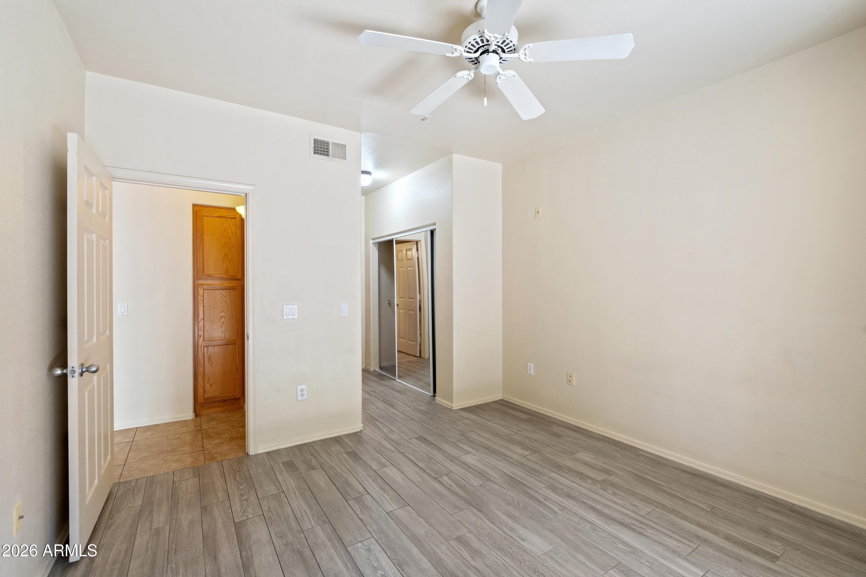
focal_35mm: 16
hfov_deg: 96.7
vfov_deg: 73.7
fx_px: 385
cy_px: 288
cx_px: 433
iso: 800
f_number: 9
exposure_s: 1/4
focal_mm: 16
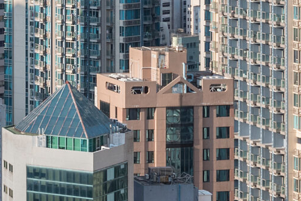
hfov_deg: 10.4
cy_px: -234
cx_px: -89
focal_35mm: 194
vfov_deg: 6.8
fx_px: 1622
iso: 400
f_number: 10
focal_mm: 38
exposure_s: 1/160
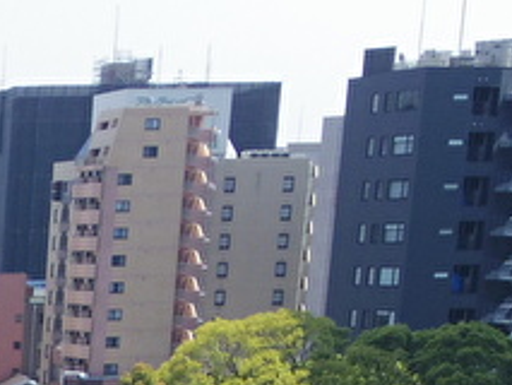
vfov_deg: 8.4
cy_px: 895
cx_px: -620
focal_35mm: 164
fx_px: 2427
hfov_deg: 10.7
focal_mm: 6.3
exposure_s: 1/320
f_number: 5.6
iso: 125
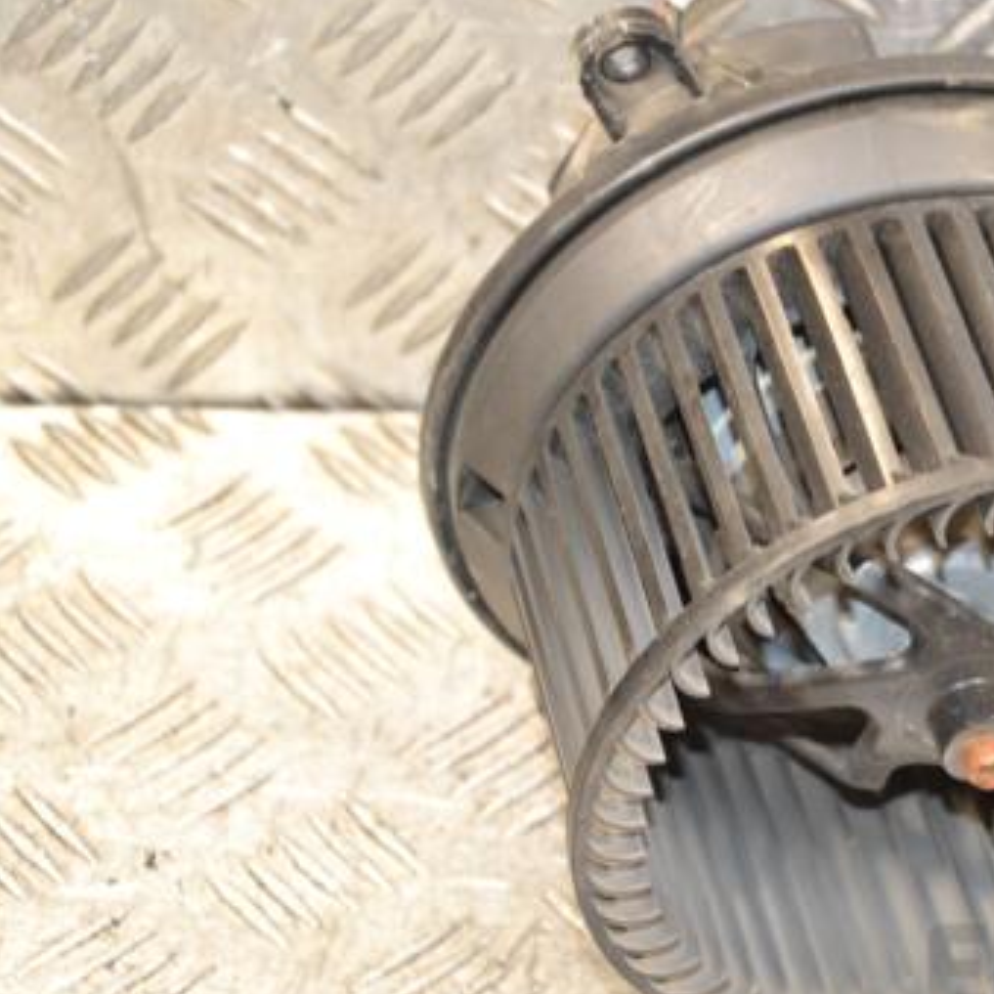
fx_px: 5133
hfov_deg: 11.0
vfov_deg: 11.1
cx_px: 874
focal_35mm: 158
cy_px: 578
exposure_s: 1/60
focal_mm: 70
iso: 800
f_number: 5.3
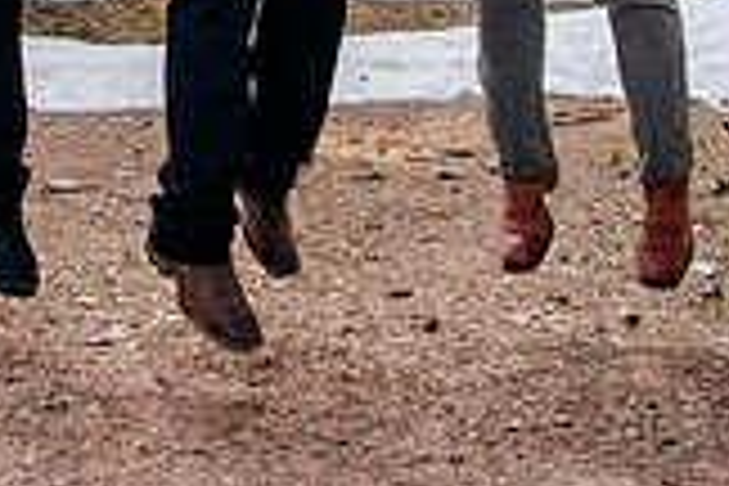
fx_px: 2025
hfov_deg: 20.2
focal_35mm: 100
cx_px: 141
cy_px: -261
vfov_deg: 12.9
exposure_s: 1/160
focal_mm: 24
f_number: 7.1
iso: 400
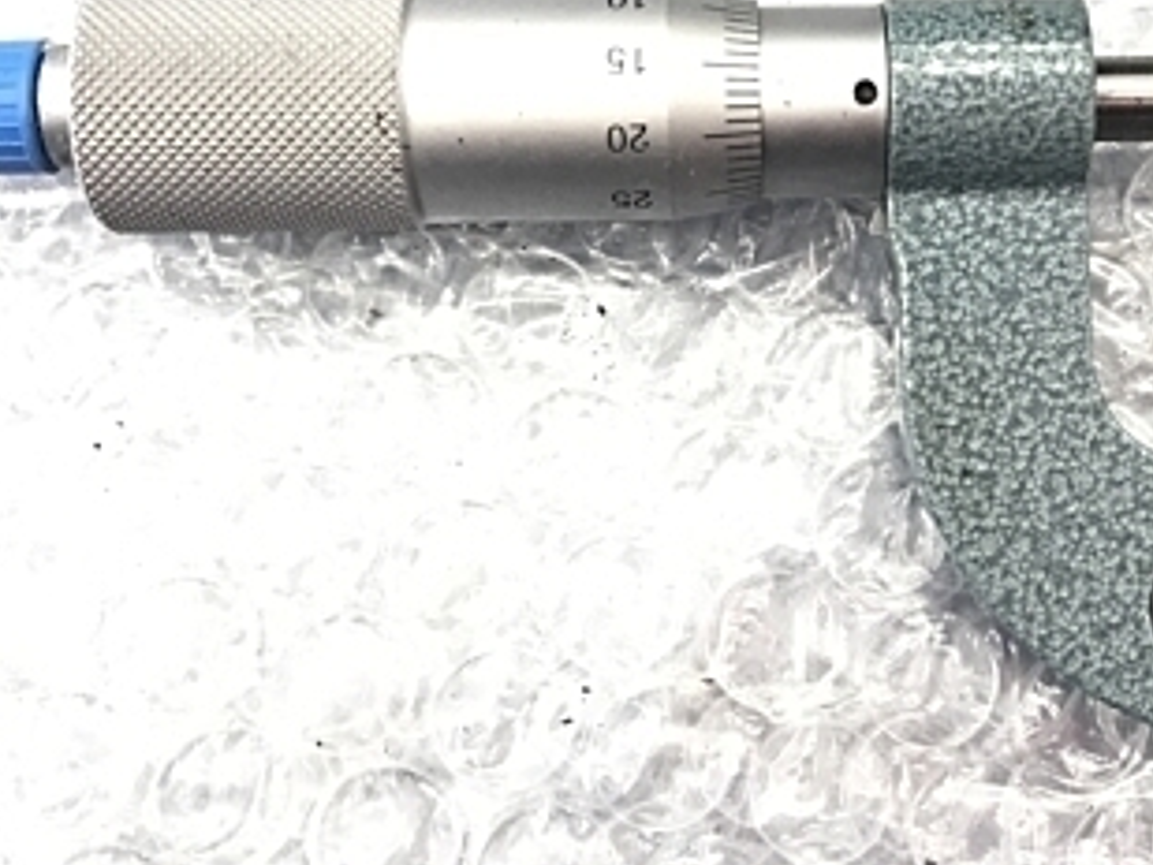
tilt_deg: -83.1
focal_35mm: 58
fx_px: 1933
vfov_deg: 25.2
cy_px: 332
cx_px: 862
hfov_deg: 32.6
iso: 40
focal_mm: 3.99
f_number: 1.8
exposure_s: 1/15
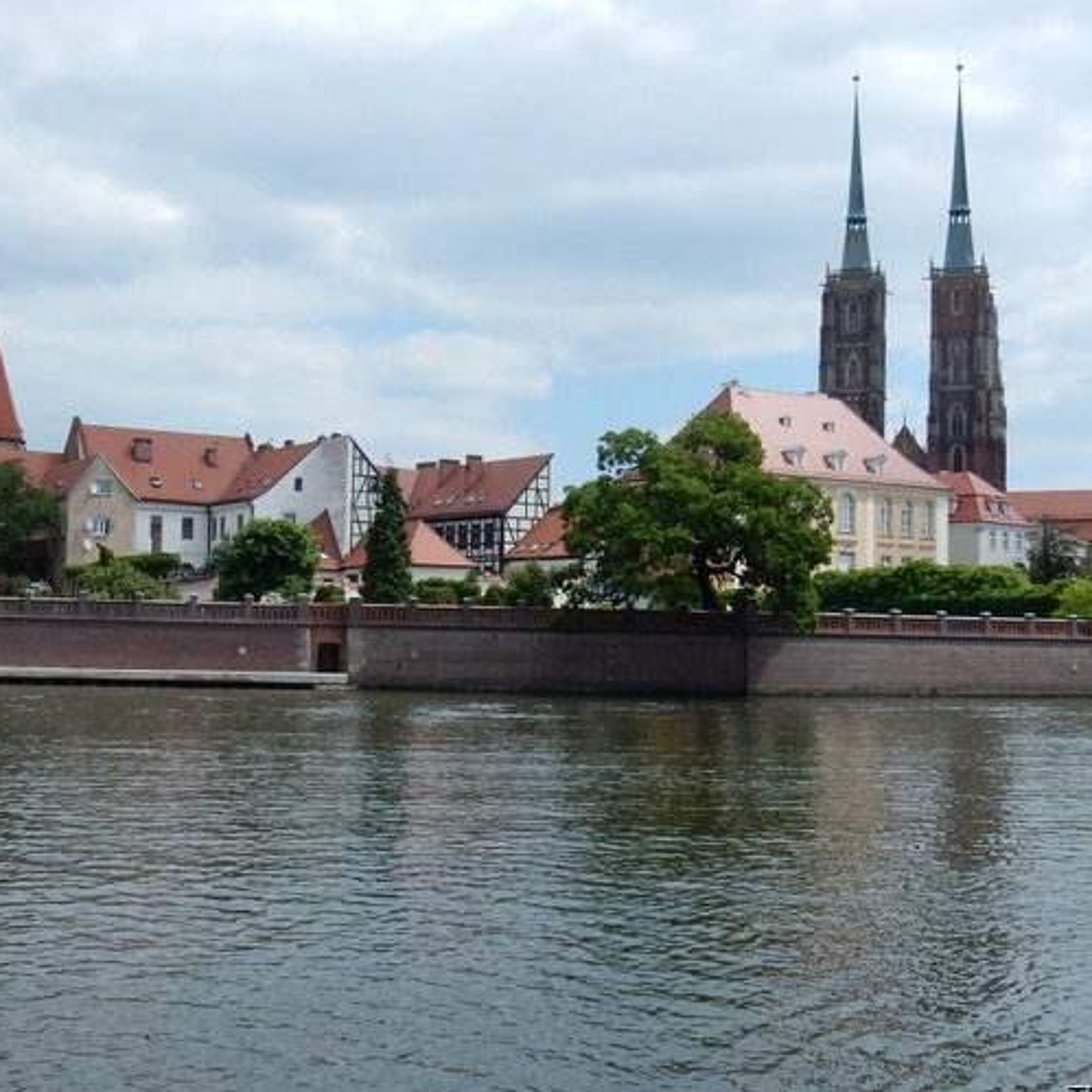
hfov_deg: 33.4
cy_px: 497
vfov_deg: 33.4
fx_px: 1820
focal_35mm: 51
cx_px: 481
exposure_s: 1/1250
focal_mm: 6.4
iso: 125
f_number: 4
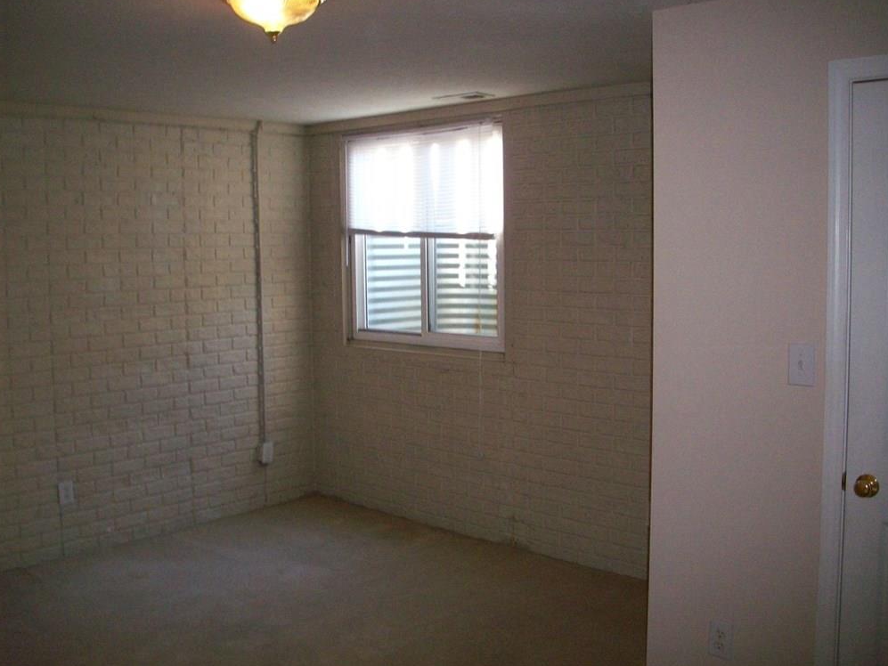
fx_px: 975
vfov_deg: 37.7
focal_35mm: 38
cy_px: 333
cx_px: 449
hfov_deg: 49.0
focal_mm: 6.2
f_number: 2.8
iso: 200
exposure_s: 1/64
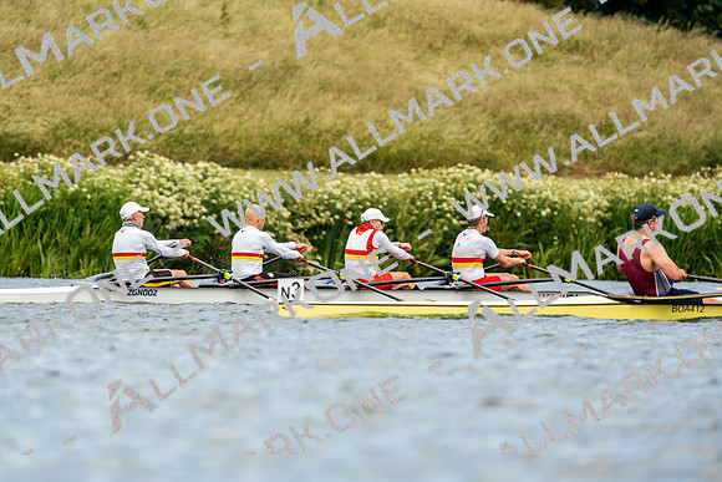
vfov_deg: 2.9
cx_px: 361
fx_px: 9649
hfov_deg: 4.3
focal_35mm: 481
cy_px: 241
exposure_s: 1/2000
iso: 320
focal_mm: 481
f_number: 6.3
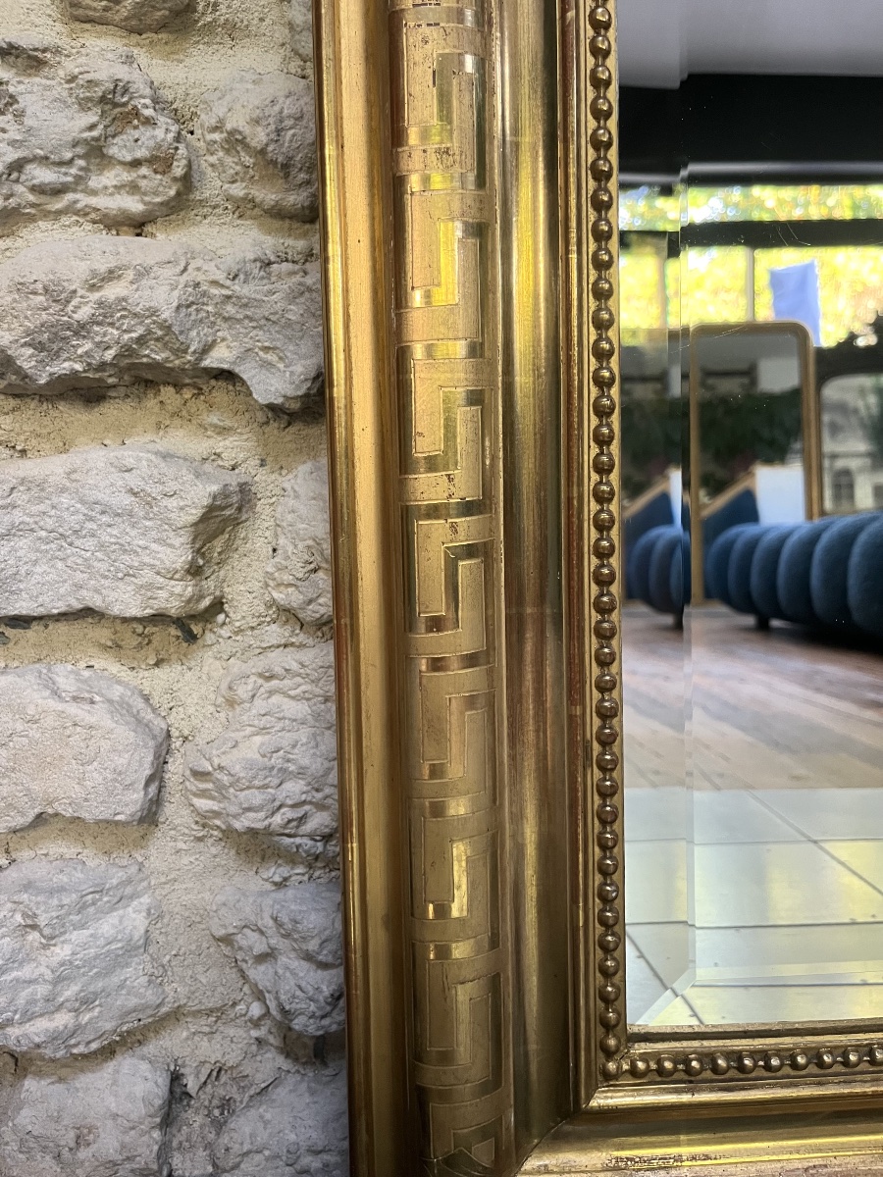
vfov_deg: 67.3
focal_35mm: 26
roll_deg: +0.7
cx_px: 442
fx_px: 884
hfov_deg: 53.1
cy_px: 588
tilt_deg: -5.5
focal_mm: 5.1
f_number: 1.6
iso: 200
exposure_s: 1/60
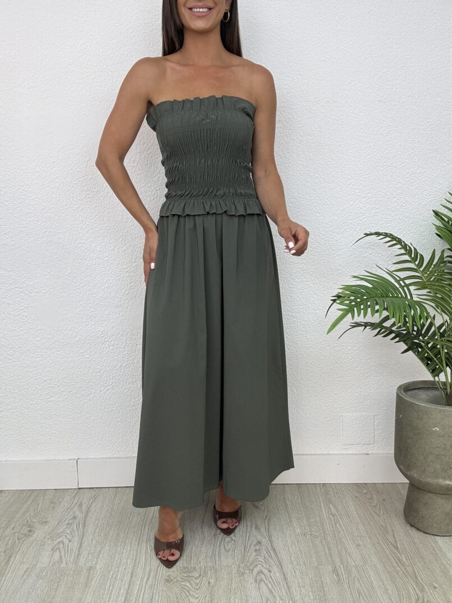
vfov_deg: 60.0
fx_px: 522
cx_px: 226
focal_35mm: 30
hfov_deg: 46.8
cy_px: 302
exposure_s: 1/100
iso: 40
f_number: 1.9
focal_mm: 2.69
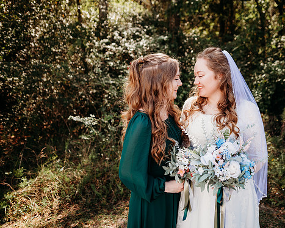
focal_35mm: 28
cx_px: 173
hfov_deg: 61.6
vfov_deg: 51.5
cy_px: 114
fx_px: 236
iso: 100
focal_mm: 24
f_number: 2.2
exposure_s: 1/800
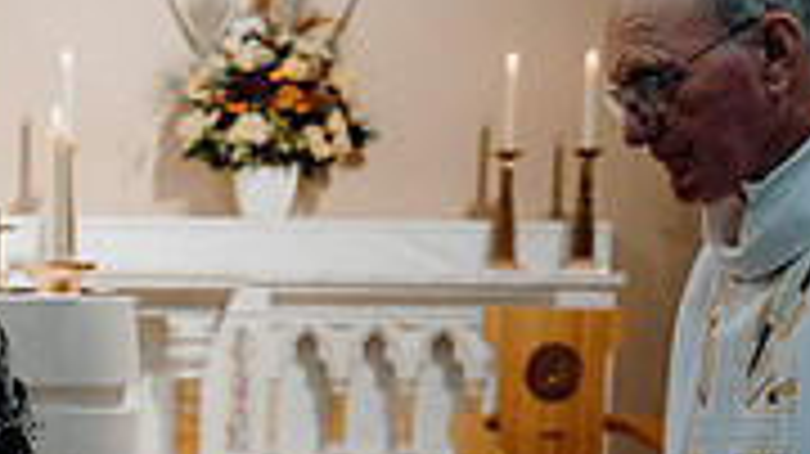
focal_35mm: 115
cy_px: 708
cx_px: -54
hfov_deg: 18.0
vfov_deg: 10.1
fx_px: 2469
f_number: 3.5
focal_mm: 34
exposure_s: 1/160
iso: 1250
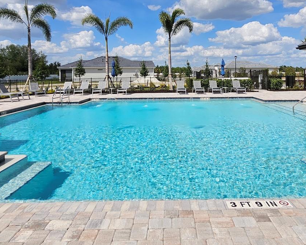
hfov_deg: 70.0
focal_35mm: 24
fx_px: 217
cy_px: 77
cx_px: 171
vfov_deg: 57.2
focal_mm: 2.2
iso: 50
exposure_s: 1/4807
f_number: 2.2
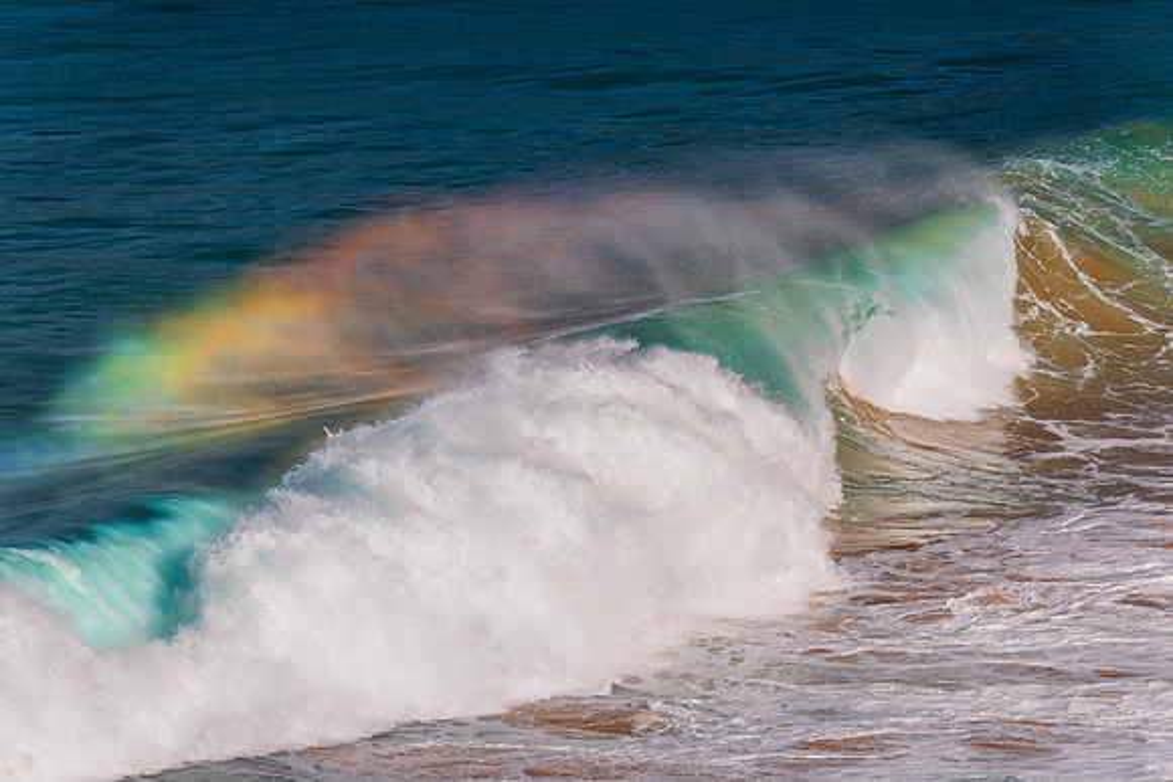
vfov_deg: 2.3
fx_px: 19554
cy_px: 391
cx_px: 586
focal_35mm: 600
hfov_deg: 3.4
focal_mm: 600
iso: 100
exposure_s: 1/1000
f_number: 8
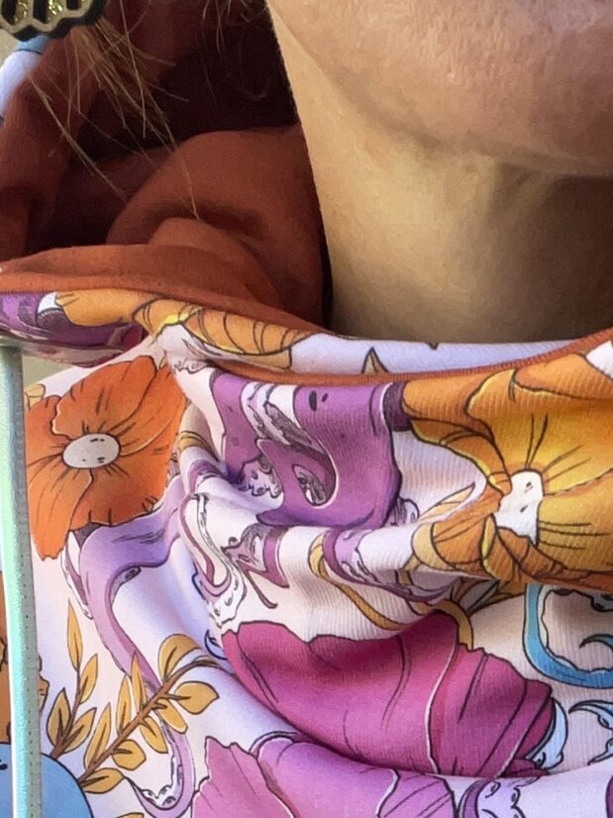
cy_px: 950
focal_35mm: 93
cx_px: 681
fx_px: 2197
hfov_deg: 15.4
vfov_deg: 19.9
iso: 80
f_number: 2.2
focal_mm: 2.71
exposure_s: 1/121
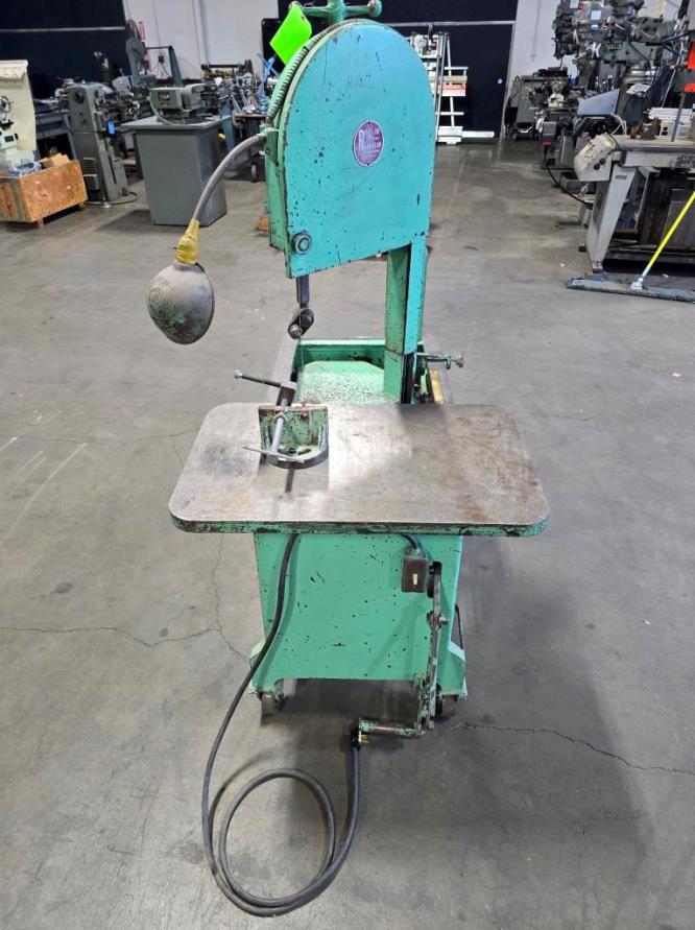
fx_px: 617
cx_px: 348
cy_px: 465
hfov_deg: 58.8
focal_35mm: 23
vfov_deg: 74.0
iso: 320
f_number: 1.7
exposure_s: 1/120
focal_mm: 6.3
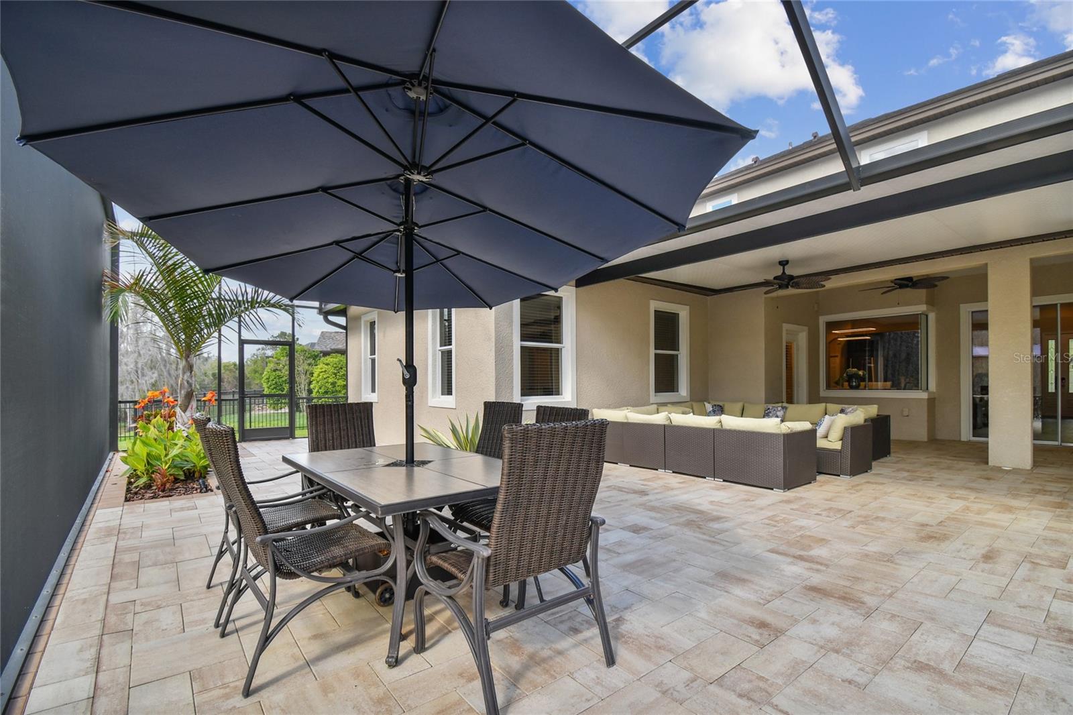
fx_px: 447
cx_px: 536
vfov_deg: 77.3
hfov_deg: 100.4
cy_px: 358
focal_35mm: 15
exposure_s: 1/25
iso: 100
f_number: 7.1
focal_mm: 10
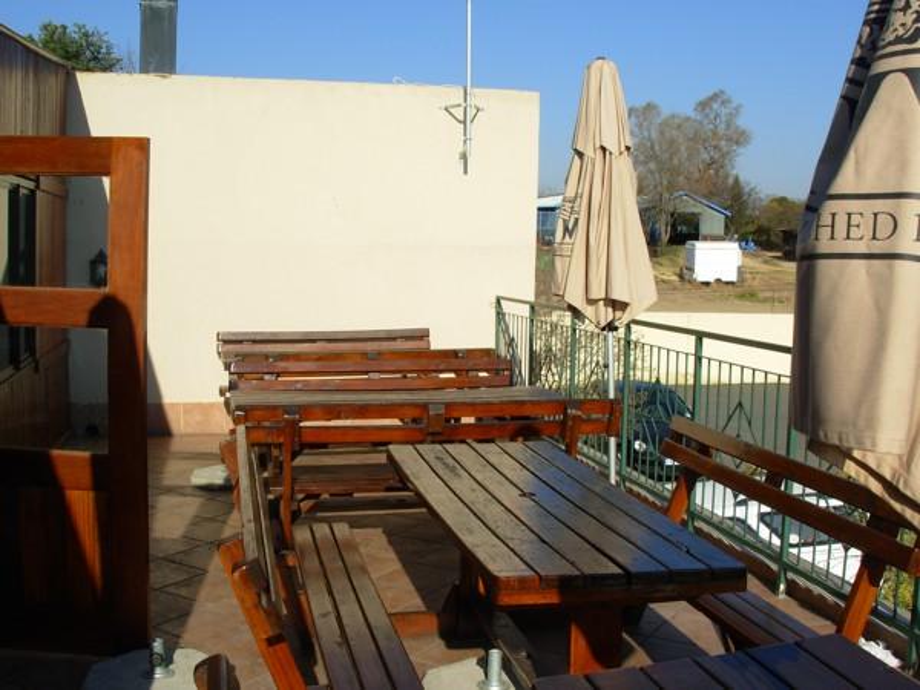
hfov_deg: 49.0
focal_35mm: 38
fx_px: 1010
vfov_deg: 37.7
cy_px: 345
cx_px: 460
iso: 50
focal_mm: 6.3
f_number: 4.9
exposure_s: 1/497
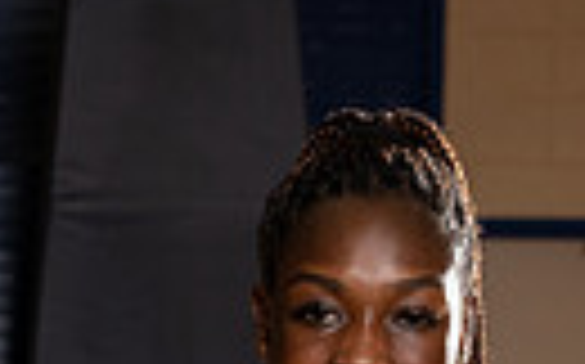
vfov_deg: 6.1
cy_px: 948
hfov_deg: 10.3
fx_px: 3250
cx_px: 220
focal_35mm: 204
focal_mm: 58
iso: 640
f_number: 5.6
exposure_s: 1/250
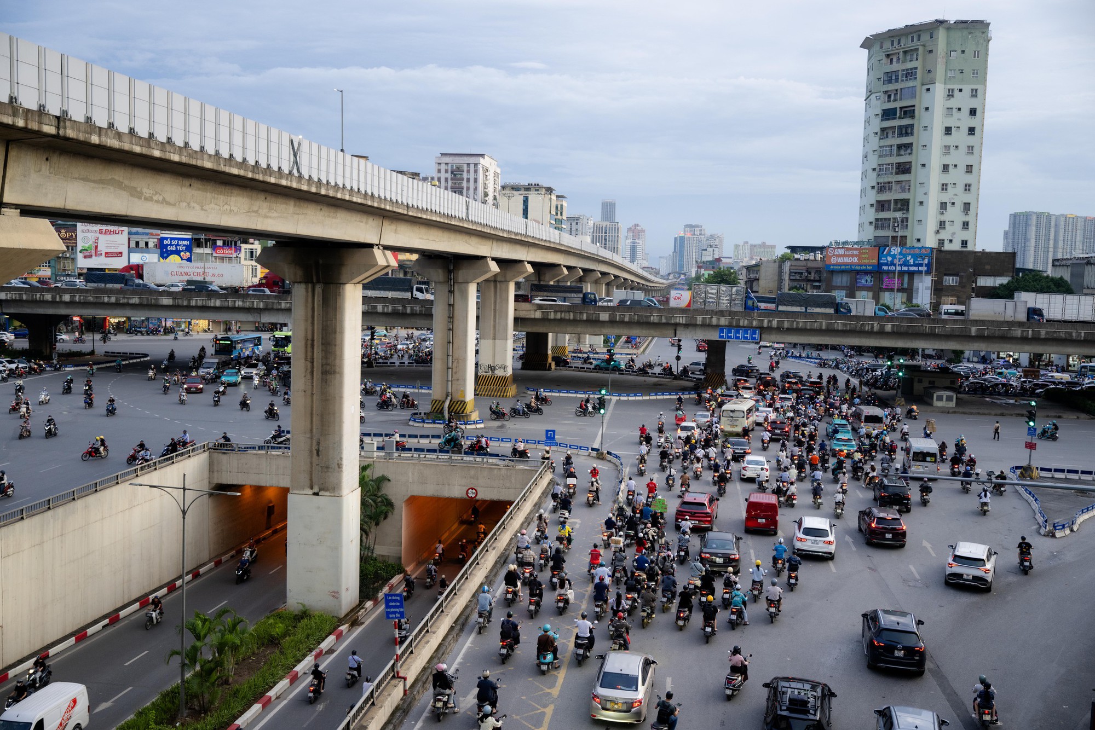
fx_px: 1019
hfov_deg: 56.5
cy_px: 365
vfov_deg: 39.4
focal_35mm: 34
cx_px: 548
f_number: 2.8
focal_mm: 33.5
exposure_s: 1/250
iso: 400
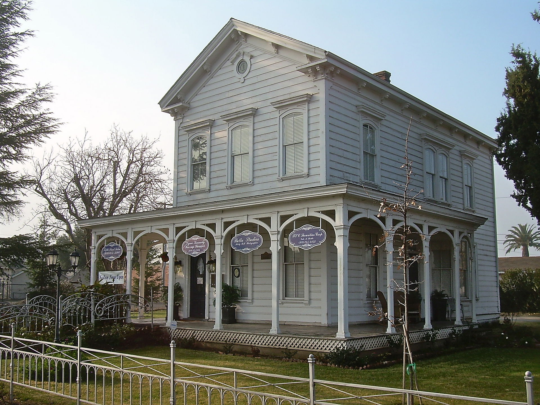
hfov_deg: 49.0
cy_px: 202
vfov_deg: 37.7
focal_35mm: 38
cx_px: 270
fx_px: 593
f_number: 4.6
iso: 50
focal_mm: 6.3
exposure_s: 1/297
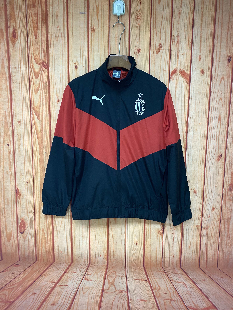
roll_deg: -0.9
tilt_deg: -8.2
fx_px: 233
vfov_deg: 67.3
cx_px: 116
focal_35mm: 26
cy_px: 155
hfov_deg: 53.1
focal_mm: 4.25
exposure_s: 1/50
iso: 200
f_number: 1.8
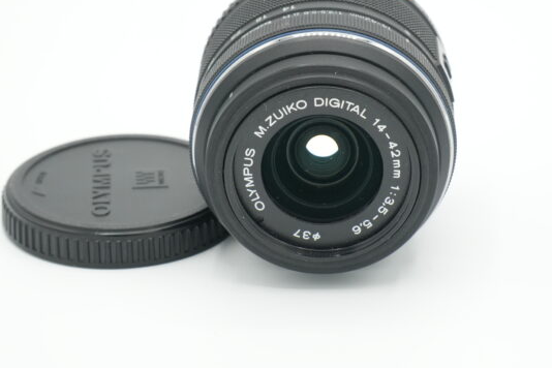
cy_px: 163
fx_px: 1809
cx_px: 309
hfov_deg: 17.3
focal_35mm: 118
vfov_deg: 11.6
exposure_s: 1/200
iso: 1250
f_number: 13
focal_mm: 70
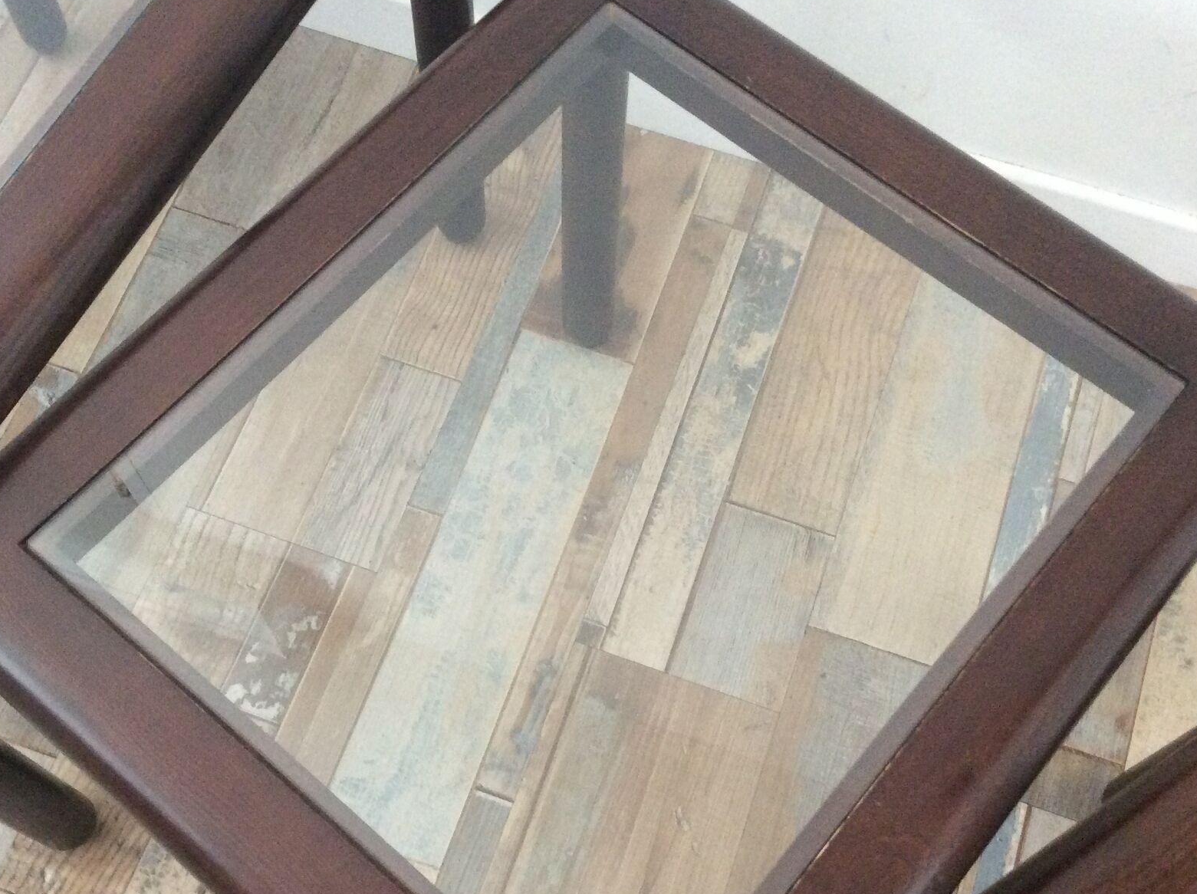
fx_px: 1416
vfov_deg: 34.9
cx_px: 540
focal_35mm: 41
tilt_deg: -68.8
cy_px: 537
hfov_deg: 45.8
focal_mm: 3.3
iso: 250
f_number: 2.4
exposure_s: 1/25
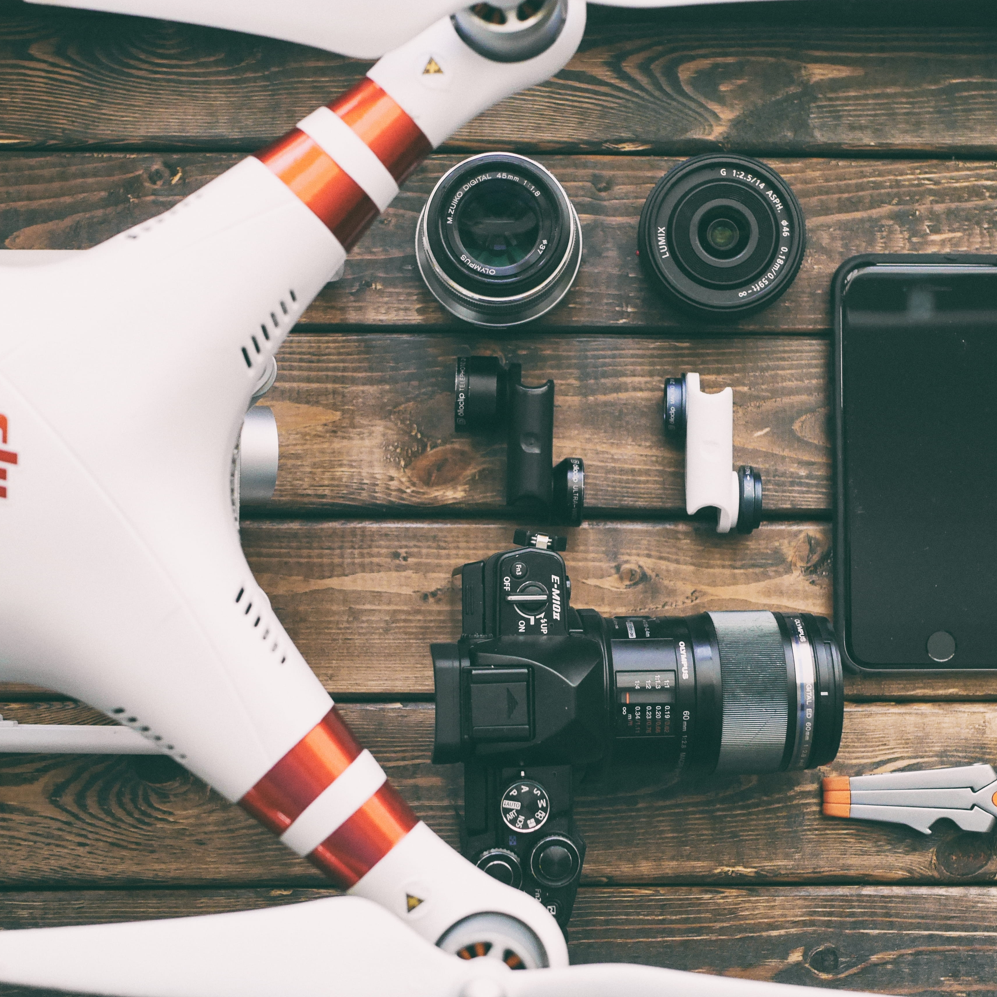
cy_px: 498
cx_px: 573
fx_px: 1923
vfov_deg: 29.1
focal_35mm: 59
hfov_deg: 29.0
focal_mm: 25
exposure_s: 1/25
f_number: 4
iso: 1600
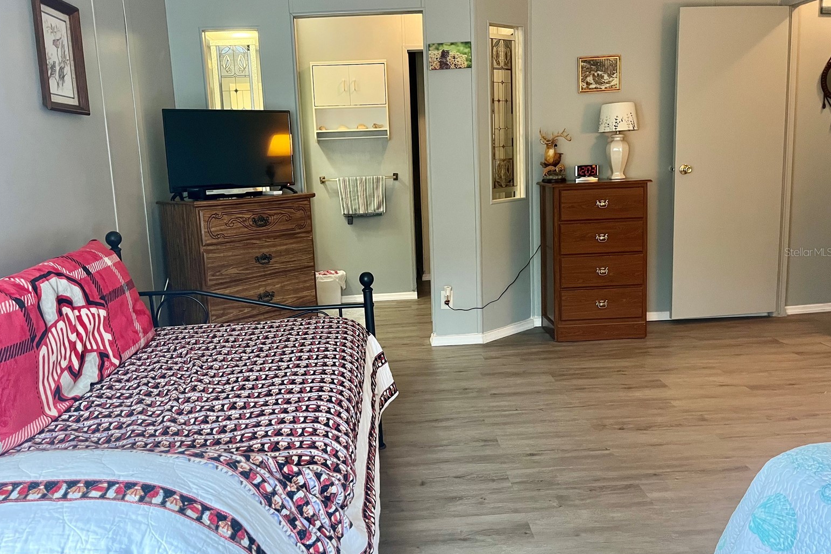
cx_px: 405
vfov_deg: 46.3
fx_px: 646
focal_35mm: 28
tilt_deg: -8.5
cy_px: 252
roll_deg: +2.1
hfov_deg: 65.5
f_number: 1.6
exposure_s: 1/60
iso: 320
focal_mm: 5.1
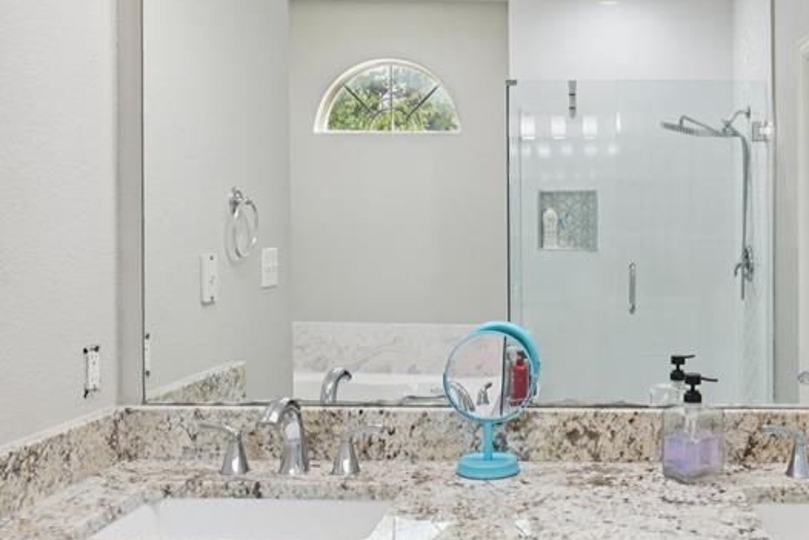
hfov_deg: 49.4
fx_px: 854
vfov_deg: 35.0
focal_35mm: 38
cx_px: 566
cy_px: 219
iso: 400
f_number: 8
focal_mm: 19.5
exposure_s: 1/100
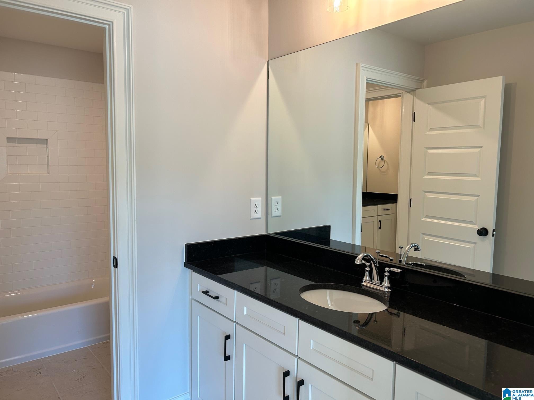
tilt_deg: -5.0
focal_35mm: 26
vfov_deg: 53.1
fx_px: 401
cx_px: 267
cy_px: 200
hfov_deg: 67.3
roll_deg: +0.0
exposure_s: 1/120
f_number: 1.5
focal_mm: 5.7
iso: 80
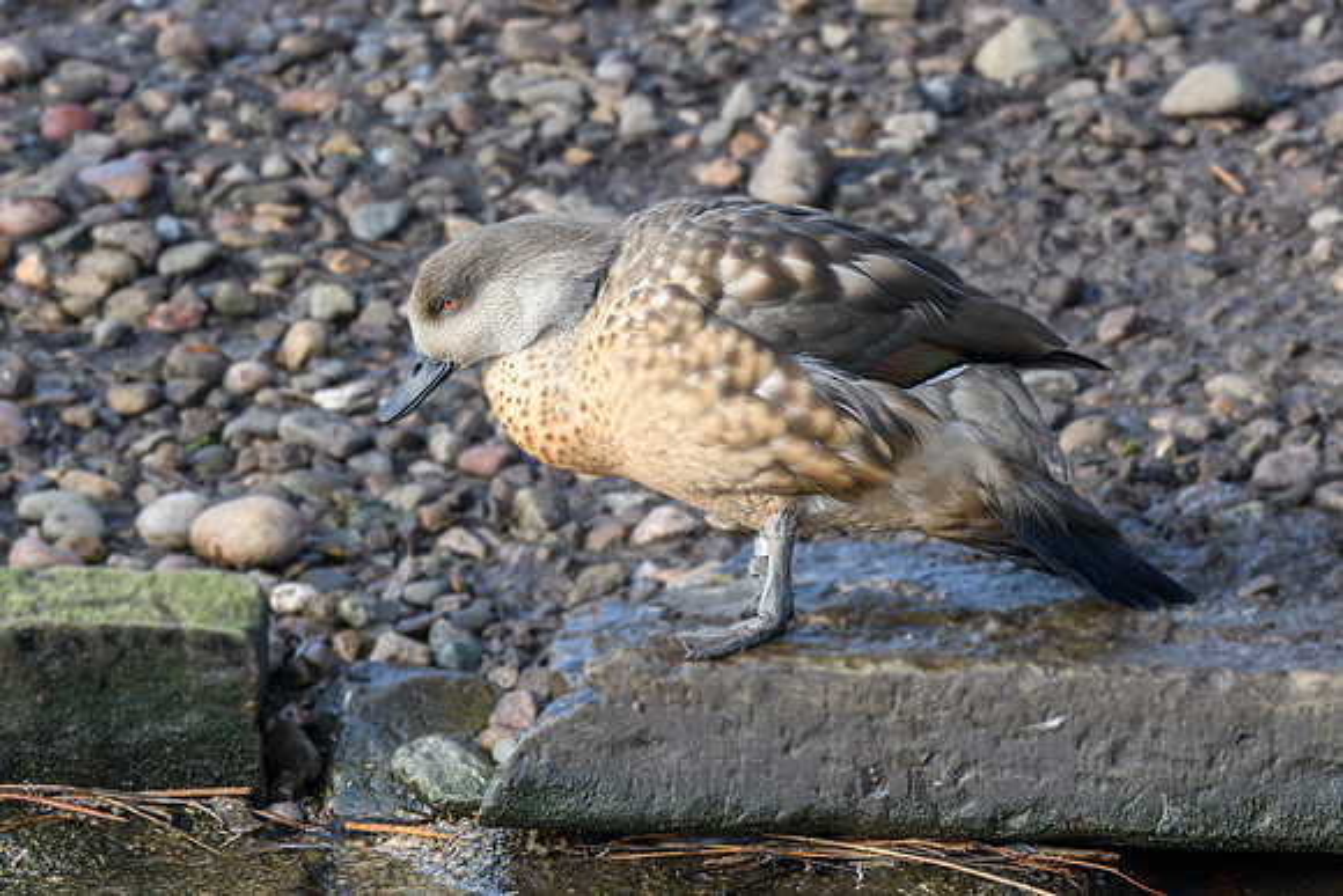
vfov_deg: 3.0
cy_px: 427
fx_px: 16848
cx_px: 656
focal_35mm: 452
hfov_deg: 4.6
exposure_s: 1/1250
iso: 4500
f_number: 8
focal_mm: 280
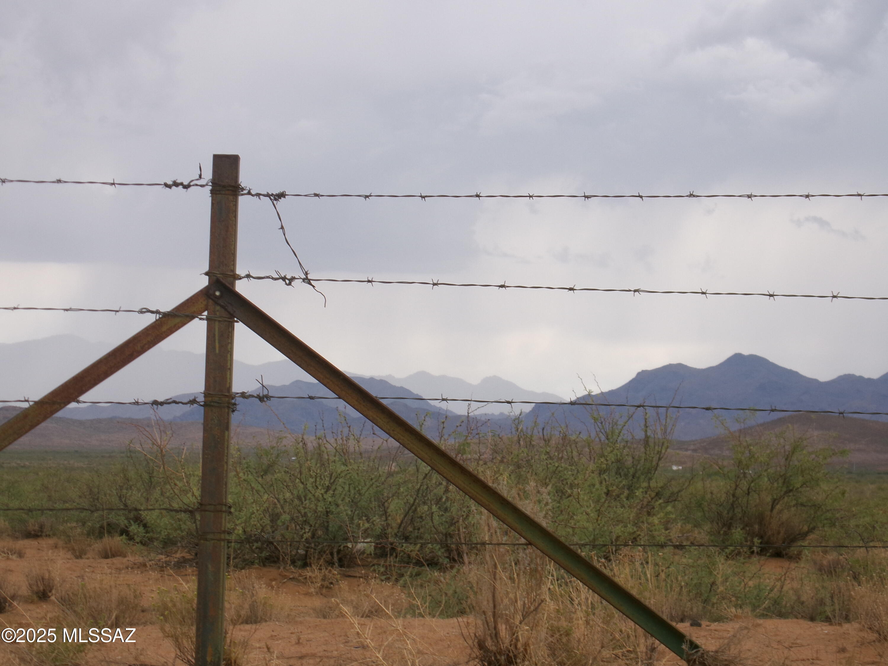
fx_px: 3155
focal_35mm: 123
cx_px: 444
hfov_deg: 16.0
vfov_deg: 12.0
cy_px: 333
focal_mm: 20.2
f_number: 5.5
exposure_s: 1/60
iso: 106
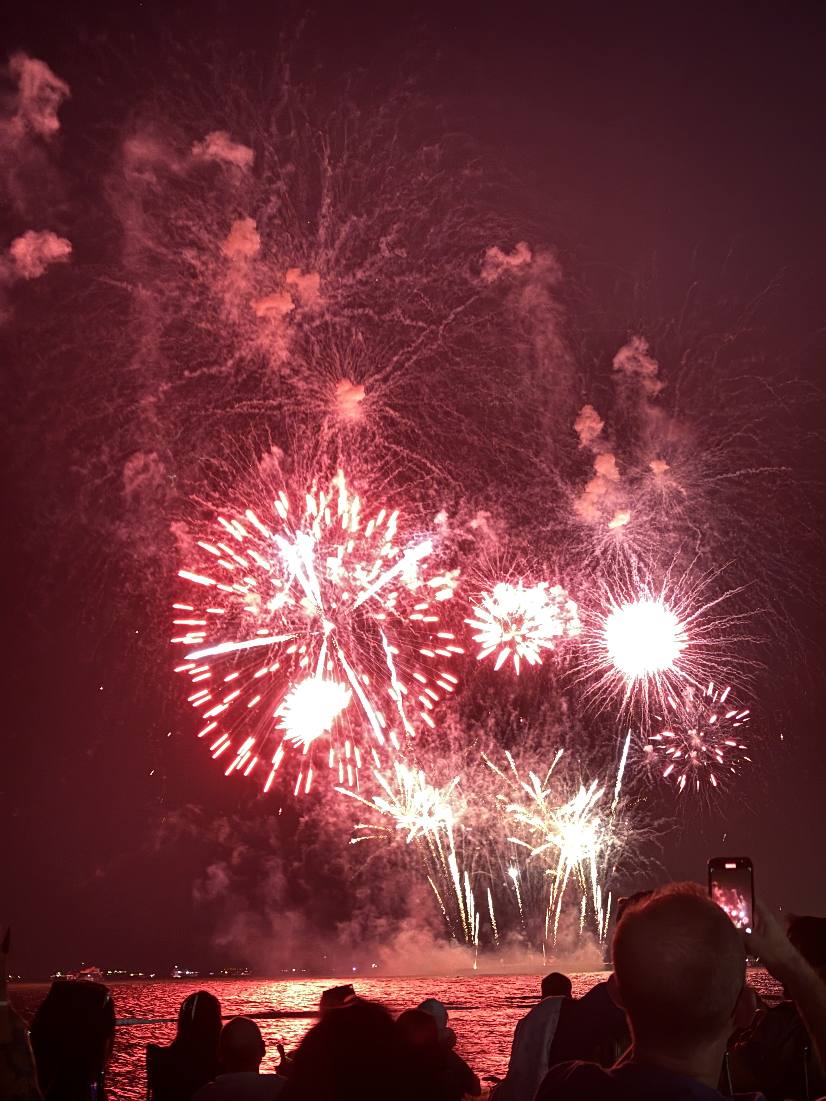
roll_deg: +1.3
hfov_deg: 28.0
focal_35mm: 52
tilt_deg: +13.1
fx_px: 1654
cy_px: 550
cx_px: 413
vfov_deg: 36.8
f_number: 1.6
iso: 500
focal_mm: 5.96
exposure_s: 1/5
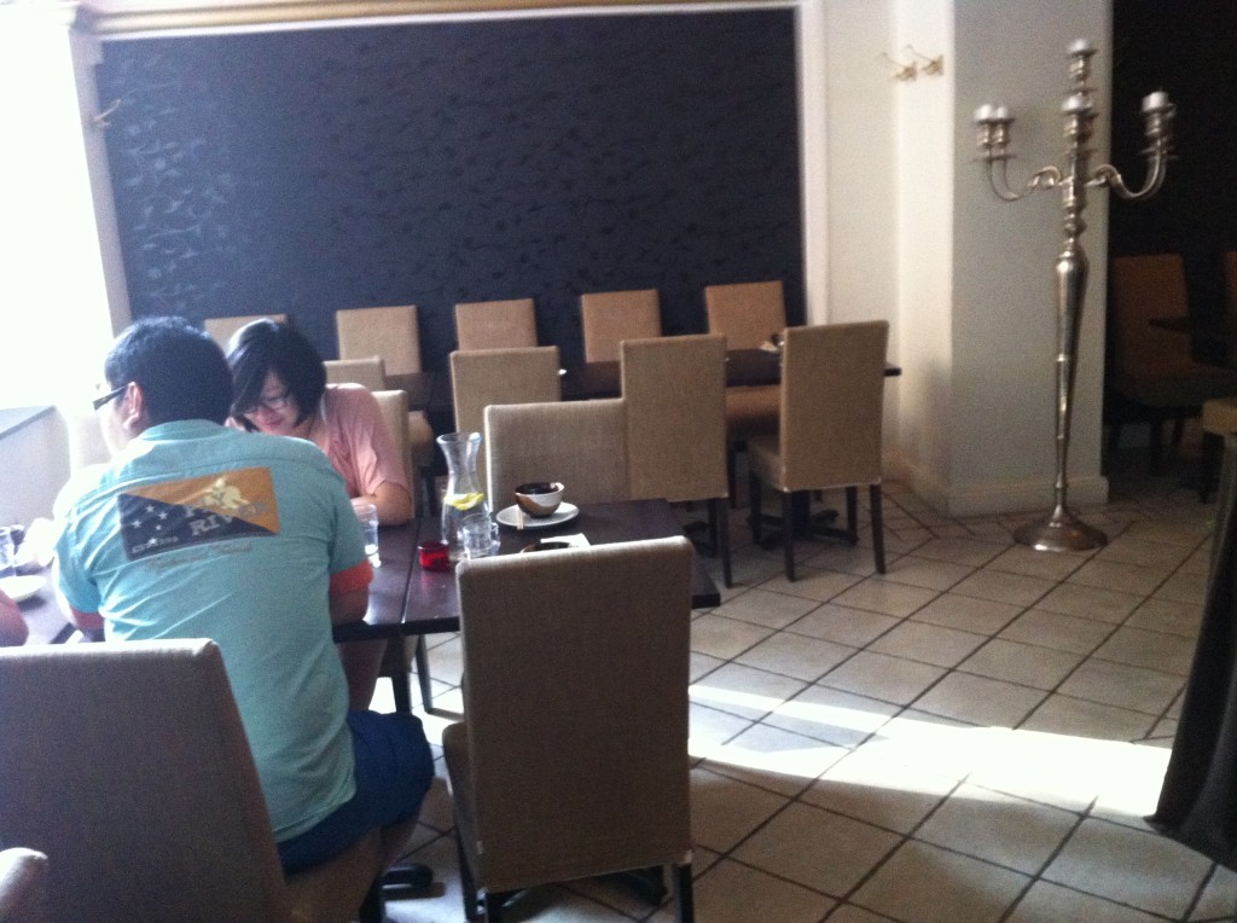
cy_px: 462
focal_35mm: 35
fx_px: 1248
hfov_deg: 52.7
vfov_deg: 40.6
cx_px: 618
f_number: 2.8
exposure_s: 1/15
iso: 500
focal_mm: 3.85
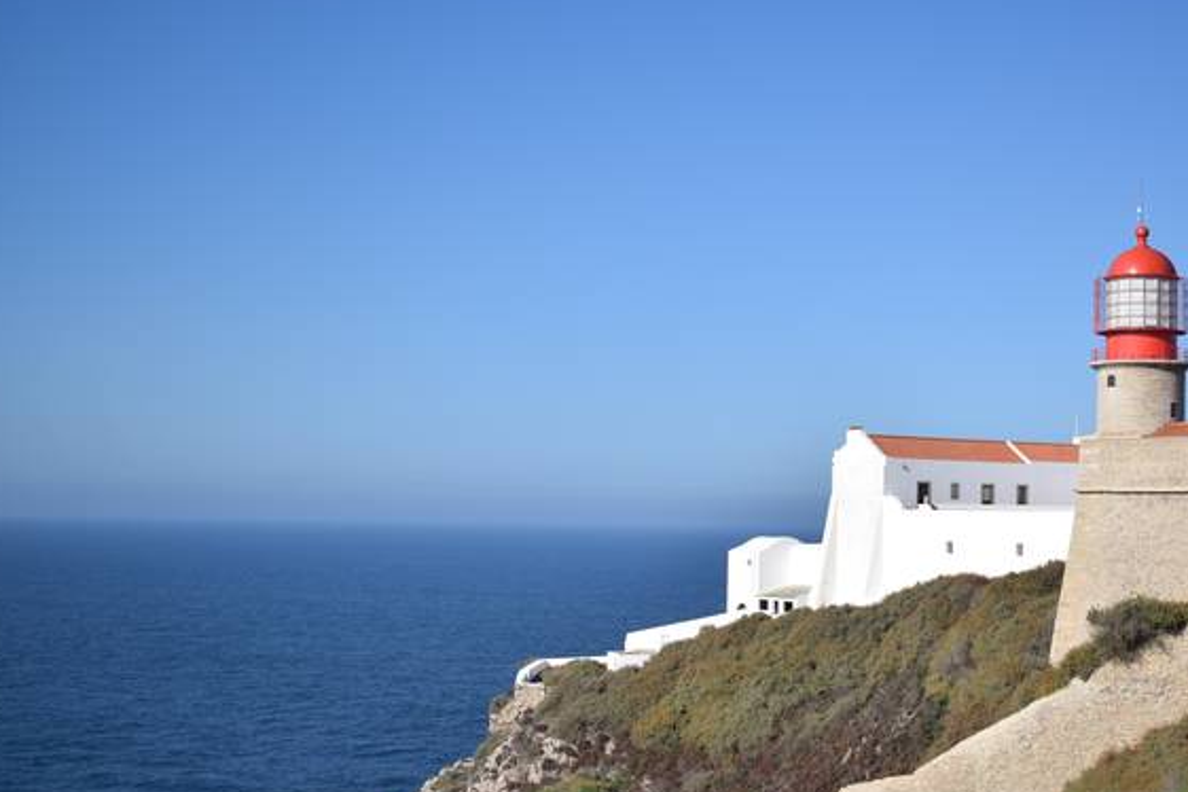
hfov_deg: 33.5
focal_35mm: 60
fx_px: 1968
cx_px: 697
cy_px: 483
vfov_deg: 22.7
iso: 100
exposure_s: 1/1250
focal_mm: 31
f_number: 4.2
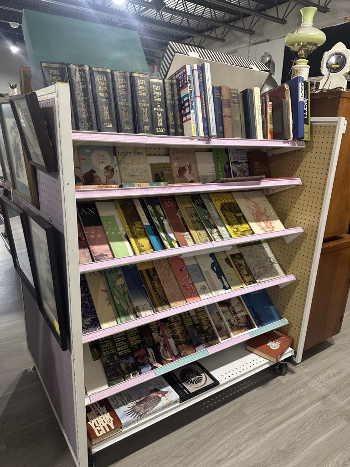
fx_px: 324
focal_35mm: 24
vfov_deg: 71.6
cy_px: 234
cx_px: 175
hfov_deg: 56.8
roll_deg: -2.2
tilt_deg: -17.5
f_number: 1.78
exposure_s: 1/60
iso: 320
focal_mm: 6.86
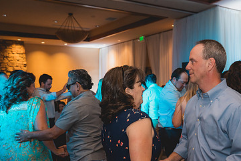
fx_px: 301
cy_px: 125
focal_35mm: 45
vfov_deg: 29.3
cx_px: 142
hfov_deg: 43.4
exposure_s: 1/80
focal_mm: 28
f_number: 2.8
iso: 2500
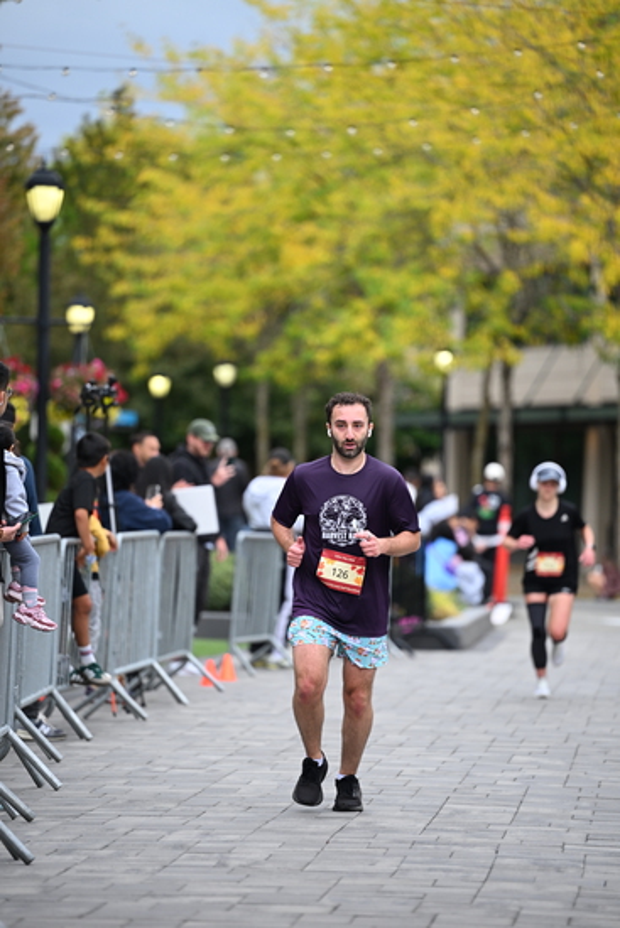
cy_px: 464
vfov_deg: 11.4
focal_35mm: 180
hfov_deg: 7.6
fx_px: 4647
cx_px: 310
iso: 640
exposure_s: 1/2000
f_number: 2.8
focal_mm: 180
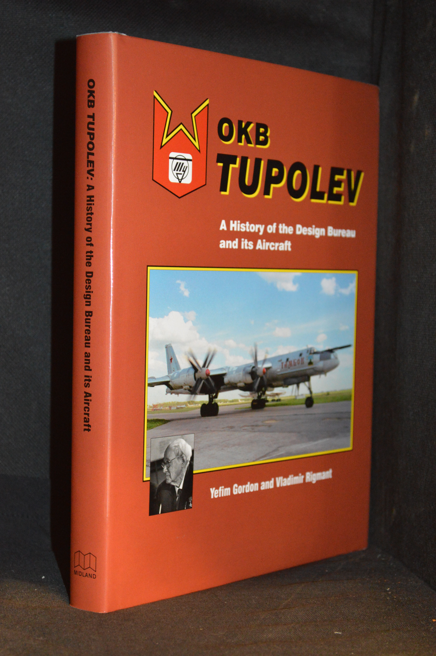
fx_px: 1256
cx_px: 218
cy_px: 328
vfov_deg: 29.3
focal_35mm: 69
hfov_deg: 19.7
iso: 2200
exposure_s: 1/30
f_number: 5.3
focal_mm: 46
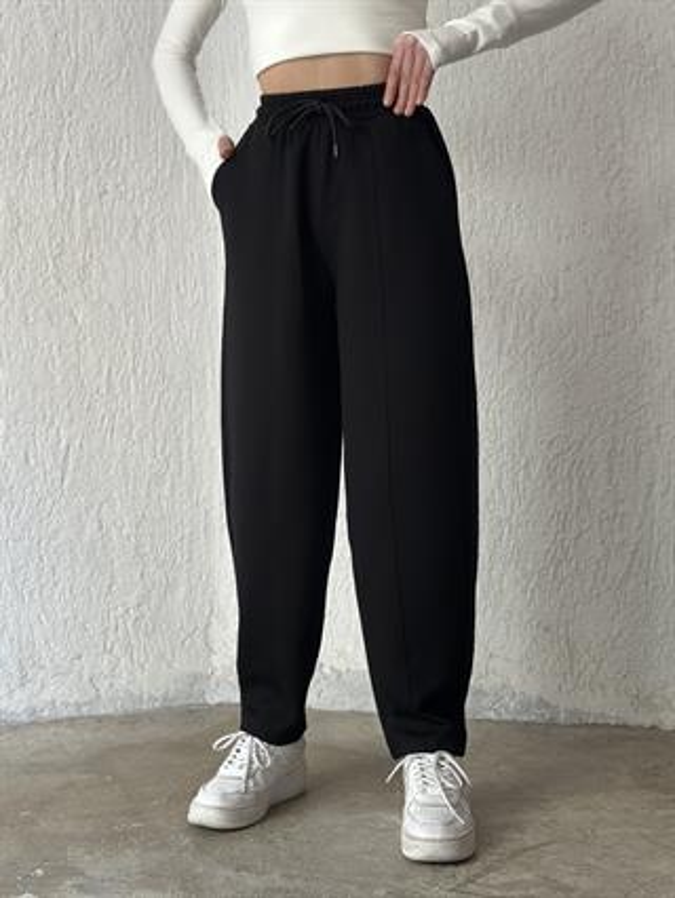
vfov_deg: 39.6
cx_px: 338
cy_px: 449
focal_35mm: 48
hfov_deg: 30.3
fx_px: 1247
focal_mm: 6.86
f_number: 1.78
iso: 250
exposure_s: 1/60
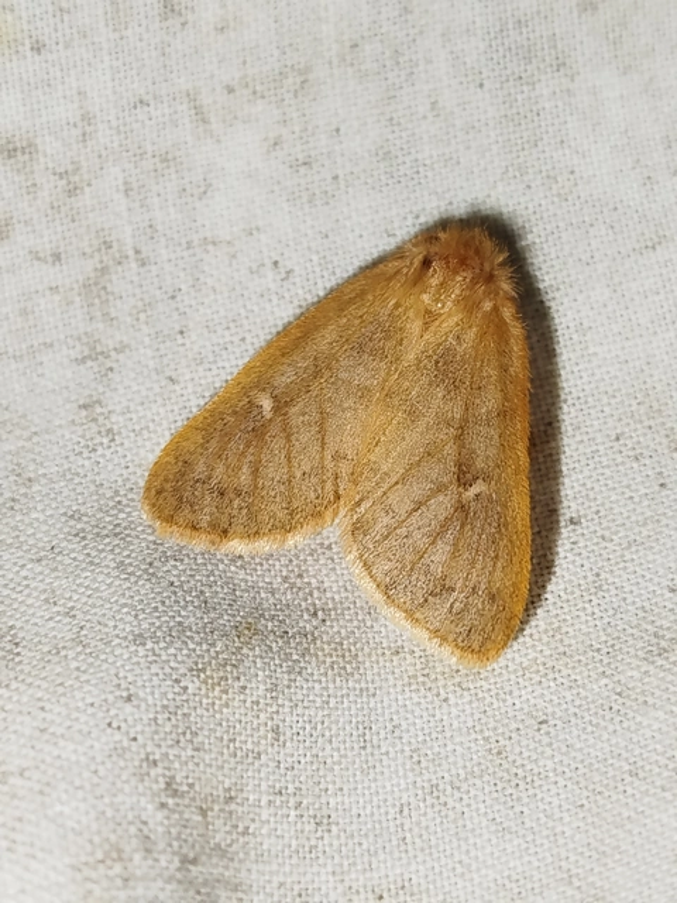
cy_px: 452
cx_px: 338
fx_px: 1799
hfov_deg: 21.3
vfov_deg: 28.2
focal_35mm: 69
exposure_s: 1/50
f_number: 1.7
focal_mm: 5.31
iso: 80
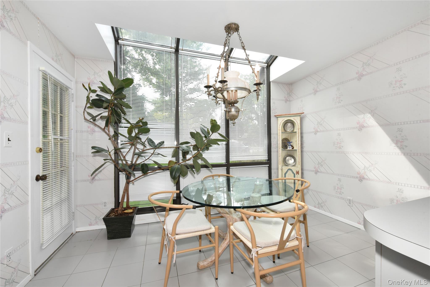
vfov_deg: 81.2
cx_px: 215
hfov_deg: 104.2
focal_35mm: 14
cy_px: 144
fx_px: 167
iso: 1600
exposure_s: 1/125
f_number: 20
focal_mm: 14
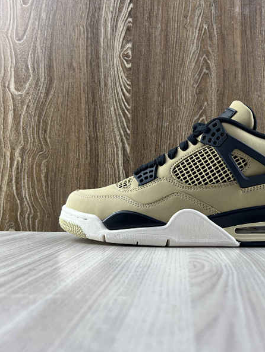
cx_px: 190
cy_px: 175
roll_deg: -0.4
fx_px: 357
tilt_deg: +2.8
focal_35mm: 35
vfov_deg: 52.6
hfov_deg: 39.9
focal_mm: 5.7
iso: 32
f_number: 1.5
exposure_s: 1/117
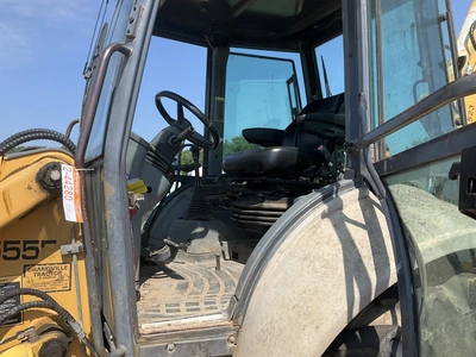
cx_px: 238
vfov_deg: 48.2
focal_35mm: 29
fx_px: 399
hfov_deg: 61.7
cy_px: 178
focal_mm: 3
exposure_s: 1/1577
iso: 25
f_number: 1.8
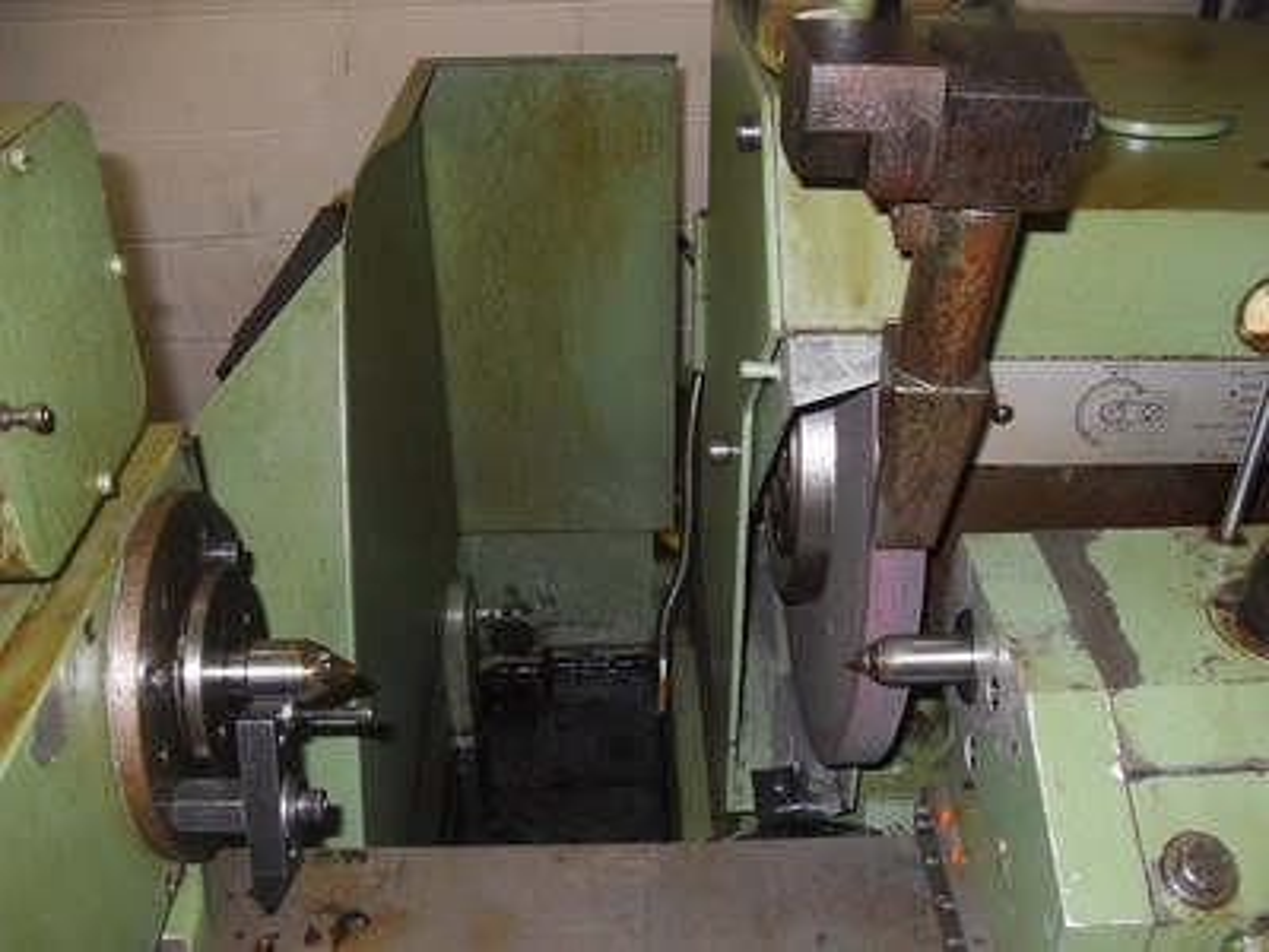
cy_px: 476
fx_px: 1246
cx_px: 634
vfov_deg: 41.8
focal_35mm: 34
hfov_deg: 54.0
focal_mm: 6.3
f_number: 2.8
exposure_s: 1/45
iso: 100
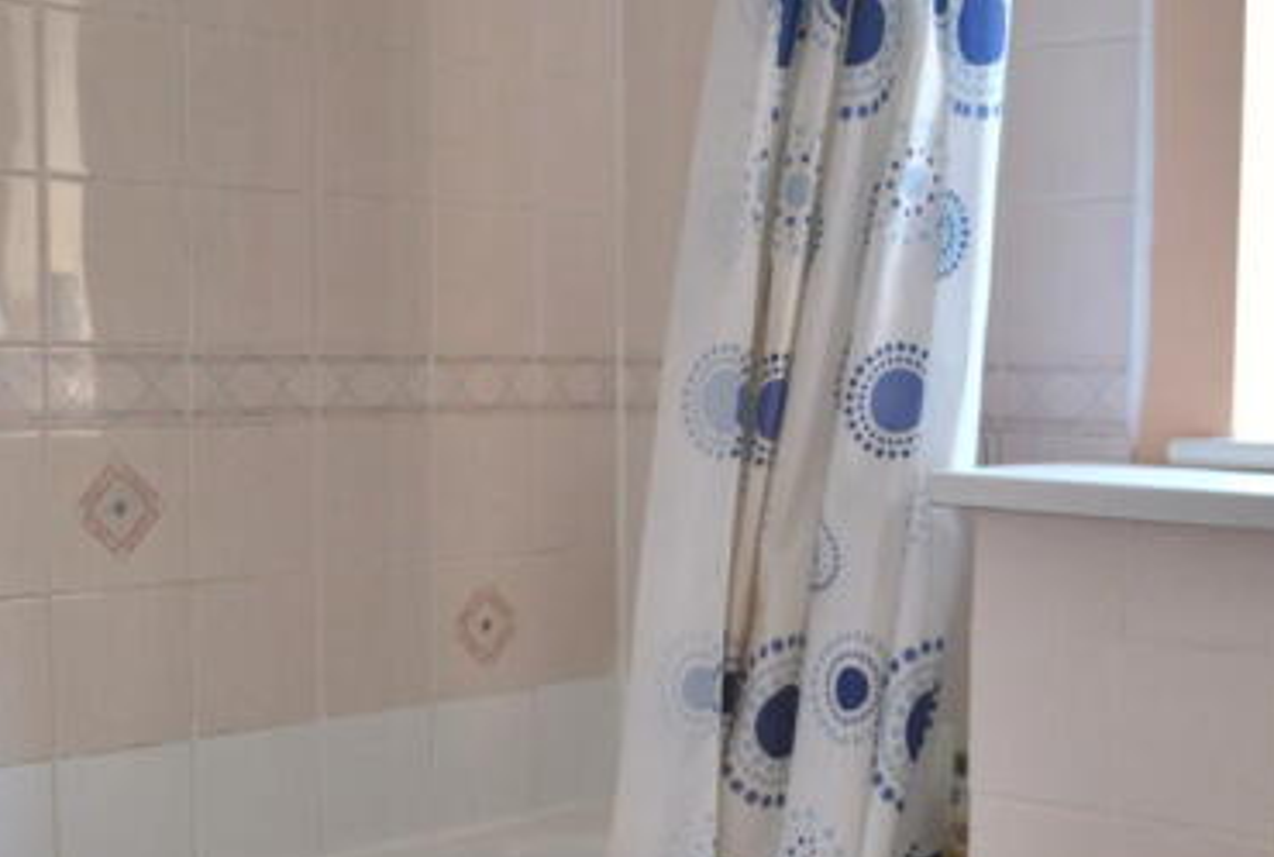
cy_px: 583
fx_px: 2058
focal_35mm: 58
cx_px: 787
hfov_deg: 34.2
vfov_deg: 23.4
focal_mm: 22
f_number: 4
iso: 400
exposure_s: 1/50
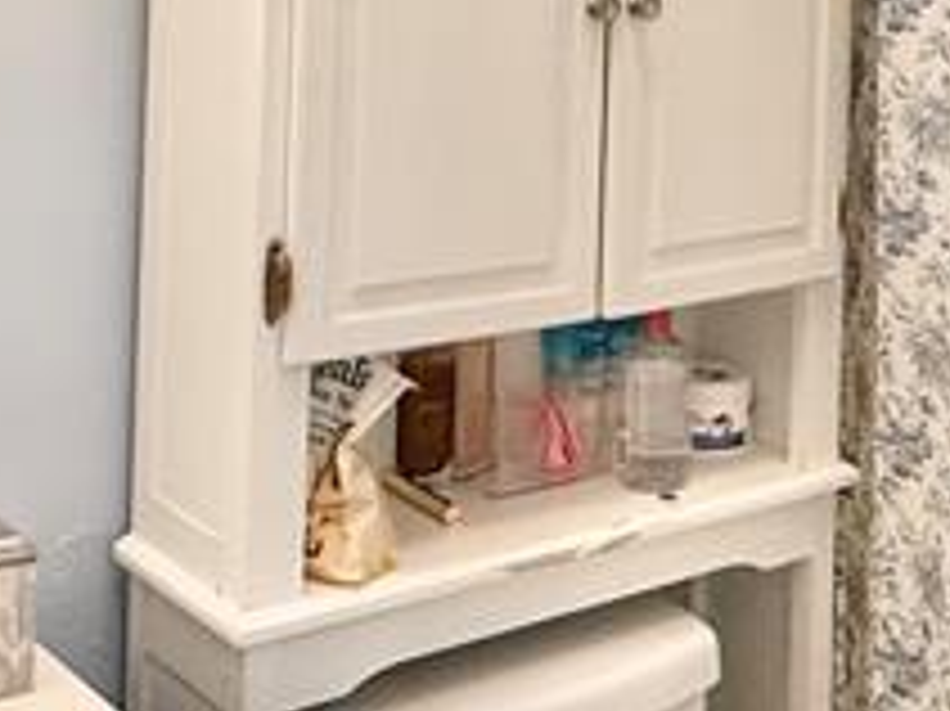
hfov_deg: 28.4
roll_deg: -1.1
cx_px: 612
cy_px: -148
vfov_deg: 20.2
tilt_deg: +2.5
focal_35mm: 68
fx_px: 1865
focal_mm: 2.22
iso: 320
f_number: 2.2
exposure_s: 1/60
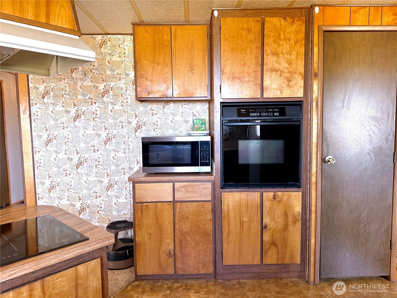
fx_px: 275
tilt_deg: -5.3
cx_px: 198
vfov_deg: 56.8
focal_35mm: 24
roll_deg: +0.9
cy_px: 149
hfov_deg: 71.6
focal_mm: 6.76
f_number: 1.78
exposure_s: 1/121
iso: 160
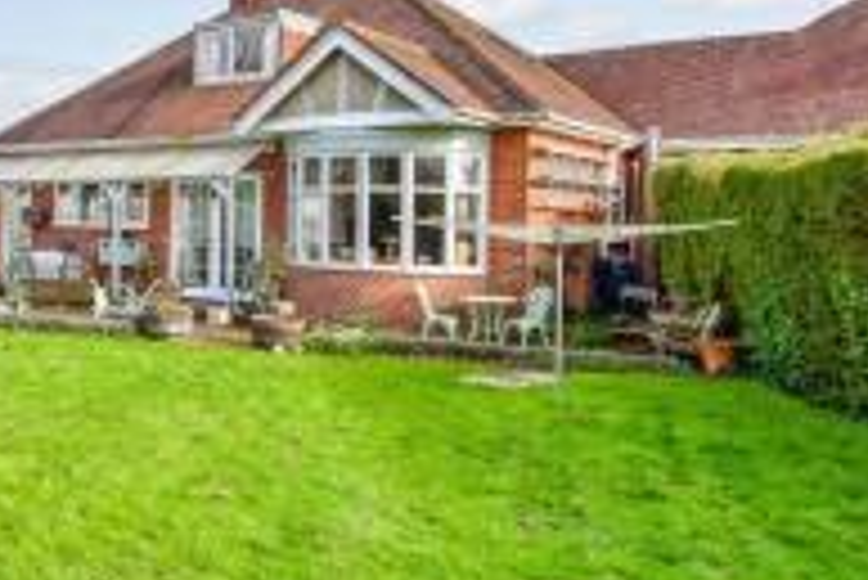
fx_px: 893
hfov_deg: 44.3
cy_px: 200
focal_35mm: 37
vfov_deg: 35.7
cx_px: 4
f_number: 8
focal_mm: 10
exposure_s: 1/250
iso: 400
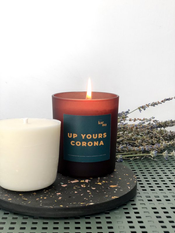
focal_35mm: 52
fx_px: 351
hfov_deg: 28.0
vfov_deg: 36.8
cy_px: 116
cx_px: 88
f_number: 2.4
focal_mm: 6
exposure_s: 1/60
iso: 16
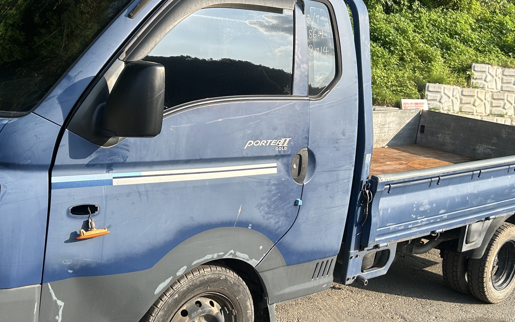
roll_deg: -4.7
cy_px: 157
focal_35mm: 46
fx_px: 646
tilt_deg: -4.8
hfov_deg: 43.4
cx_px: 221
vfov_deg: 28.0
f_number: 1.5
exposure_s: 1/1531
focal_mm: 5.7
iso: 50
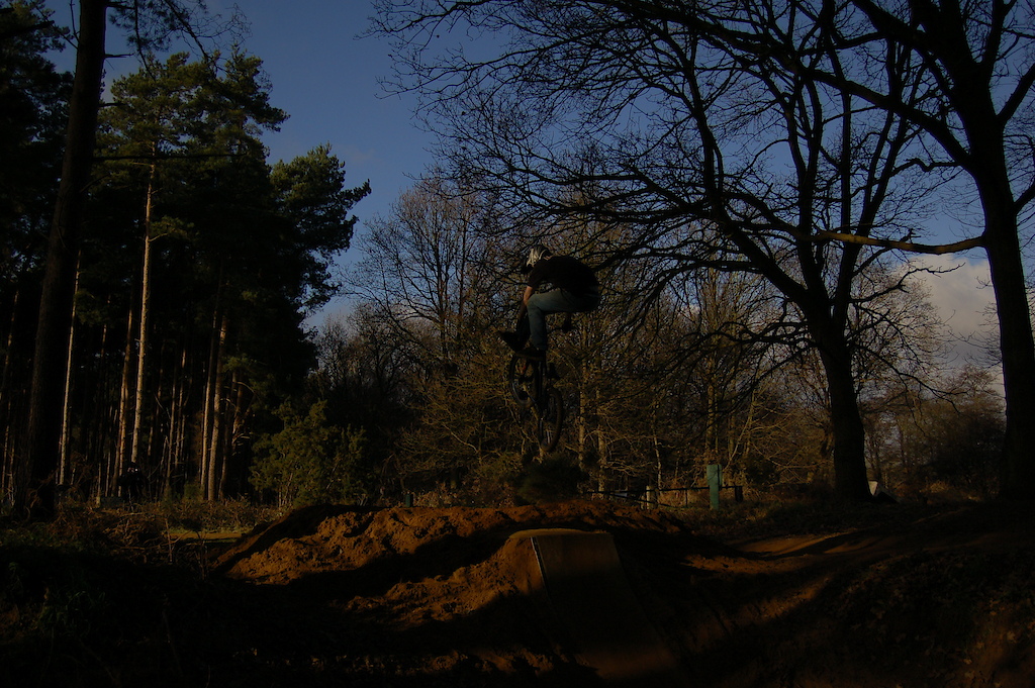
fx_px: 991
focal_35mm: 34
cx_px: 518
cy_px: 344
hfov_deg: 55.1
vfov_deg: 38.3
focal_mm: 23
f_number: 3.8
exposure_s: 1/4000
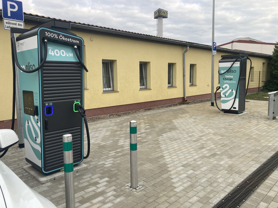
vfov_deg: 49.7
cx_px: 139
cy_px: 104
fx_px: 225
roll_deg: -0.8
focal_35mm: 28
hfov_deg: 63.4
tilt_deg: -6.6
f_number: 1.8
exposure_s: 1/326
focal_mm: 3.99
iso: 20
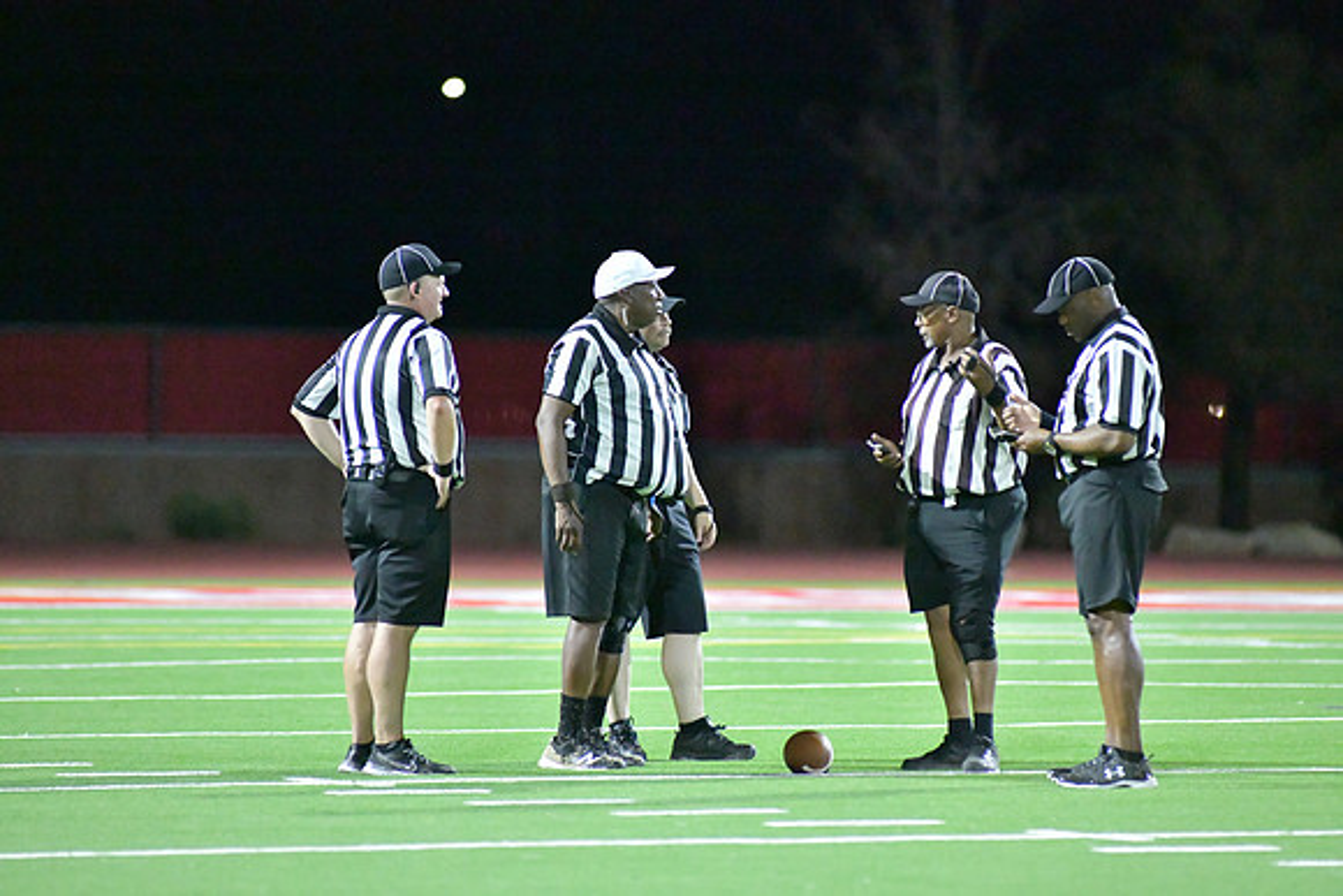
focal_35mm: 300
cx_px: 672
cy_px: 448
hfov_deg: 6.9
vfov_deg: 4.6
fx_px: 11194
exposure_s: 1/1250
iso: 25600
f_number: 4
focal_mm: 300
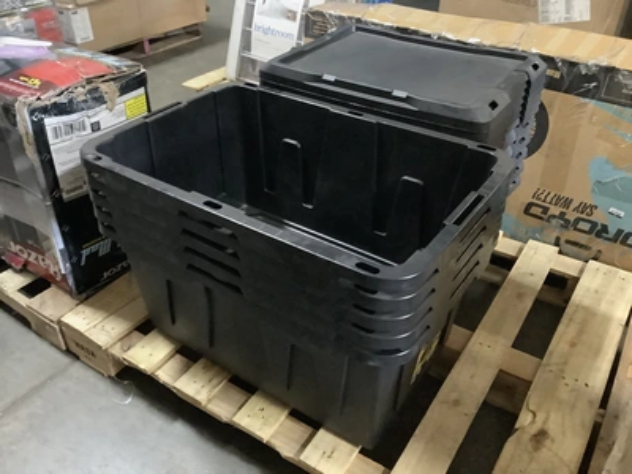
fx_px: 566
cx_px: 316
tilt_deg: -35.1
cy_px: 237
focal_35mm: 31
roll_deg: -1.8
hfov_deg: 58.4
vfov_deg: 45.4
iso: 800
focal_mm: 3.3
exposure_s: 1/24
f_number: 2.4
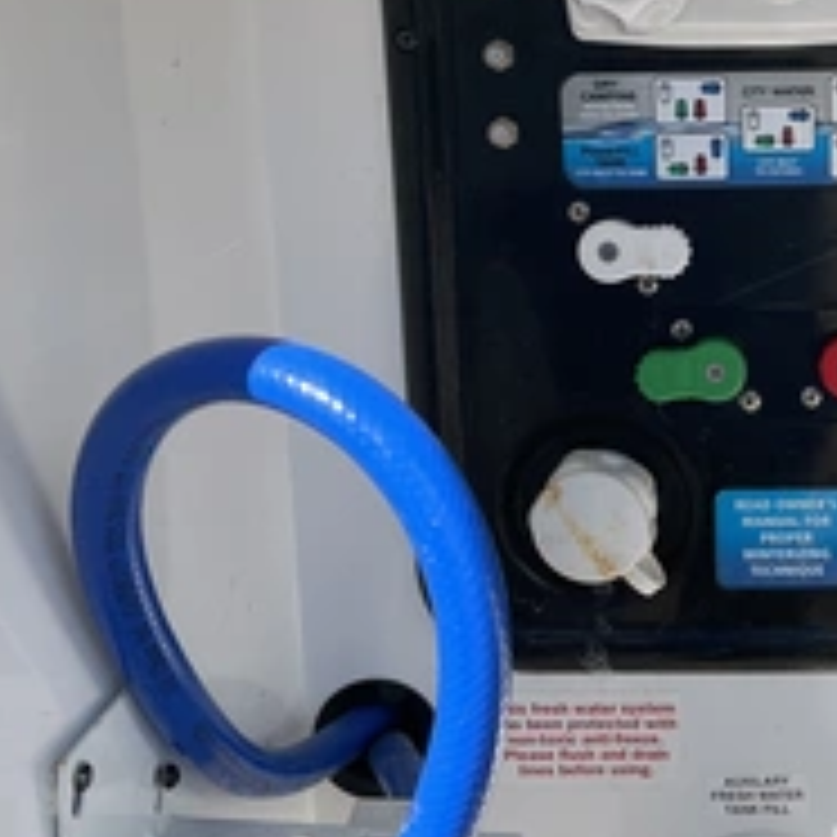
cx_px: 770
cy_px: 284
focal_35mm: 55
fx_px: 1505
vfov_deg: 30.9
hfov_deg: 29.7
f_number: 1.8
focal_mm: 3
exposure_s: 1/739
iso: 25
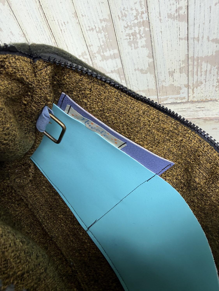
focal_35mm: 24
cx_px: 110
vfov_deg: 71.6
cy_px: 146
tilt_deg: -47.2
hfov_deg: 56.8
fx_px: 202
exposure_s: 1/137
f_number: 2.2
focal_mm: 2.22
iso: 40
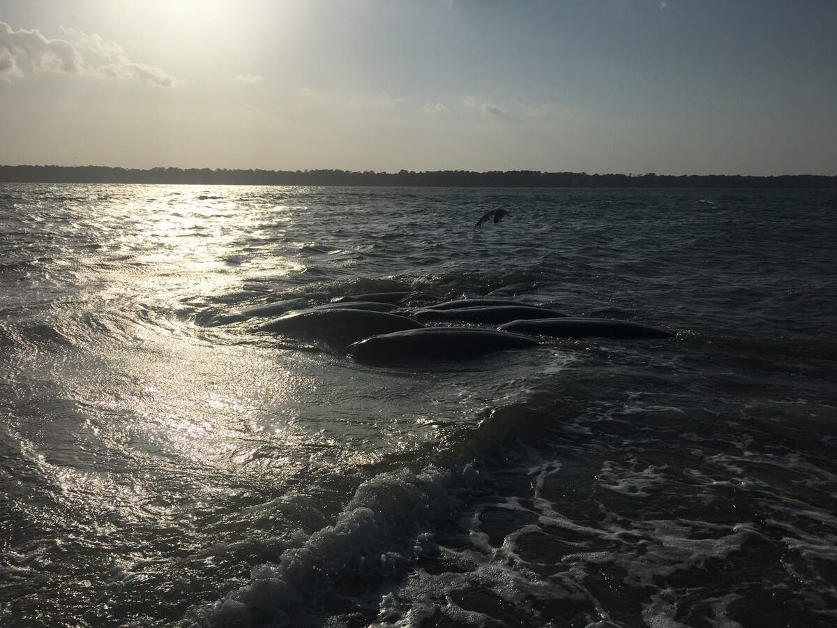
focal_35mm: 29
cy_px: 314
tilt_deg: -9.7
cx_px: 418
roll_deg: -1.2
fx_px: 701
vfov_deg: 48.2
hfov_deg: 61.7
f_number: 2.2
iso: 25
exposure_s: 1/15385
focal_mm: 4.15
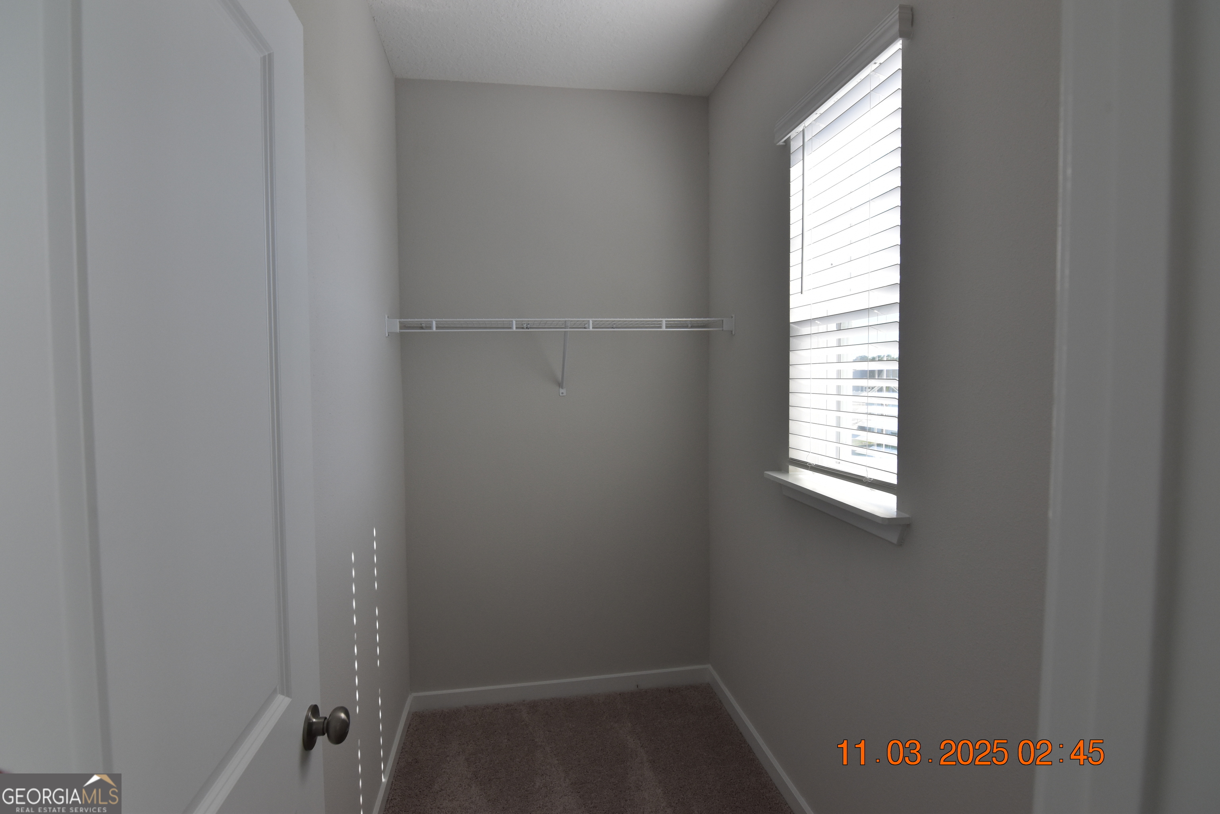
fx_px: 585
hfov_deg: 92.4
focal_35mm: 17
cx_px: 610
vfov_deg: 69.7
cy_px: 407
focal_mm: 11.5
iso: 400
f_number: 5
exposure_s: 1/250
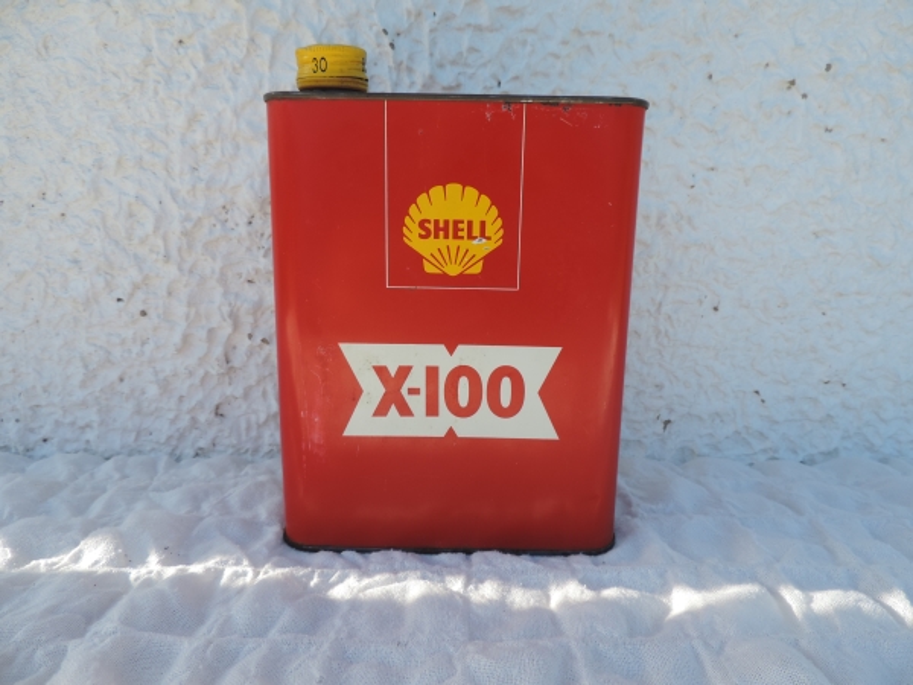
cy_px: 342
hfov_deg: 71.6
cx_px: 456
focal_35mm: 24
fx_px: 633
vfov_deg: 56.8
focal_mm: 4.3
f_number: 3
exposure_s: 1/320
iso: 80
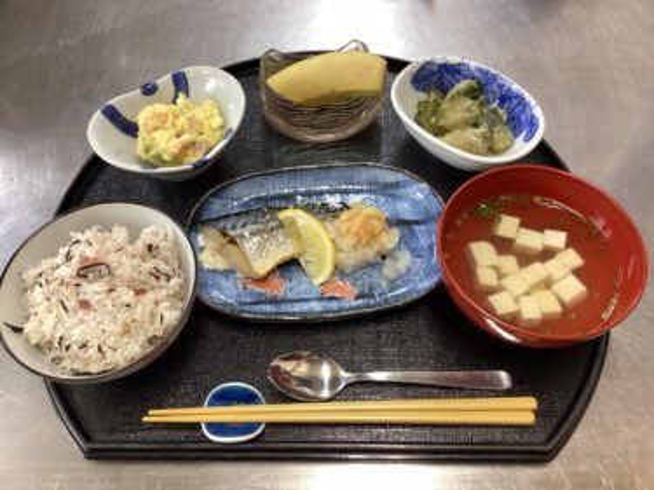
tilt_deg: -59.1
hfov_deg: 58.4
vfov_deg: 45.4
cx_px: 327
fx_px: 585
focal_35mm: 31
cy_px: 245
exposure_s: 1/50
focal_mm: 3.3
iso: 160
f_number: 2.4
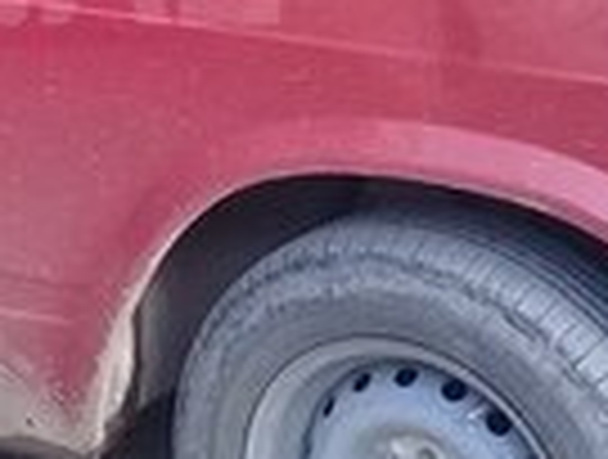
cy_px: -43
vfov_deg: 9.8
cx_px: -180
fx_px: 2659
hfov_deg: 12.6
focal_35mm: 151
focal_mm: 3.3
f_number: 2.2
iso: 50
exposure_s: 1/140
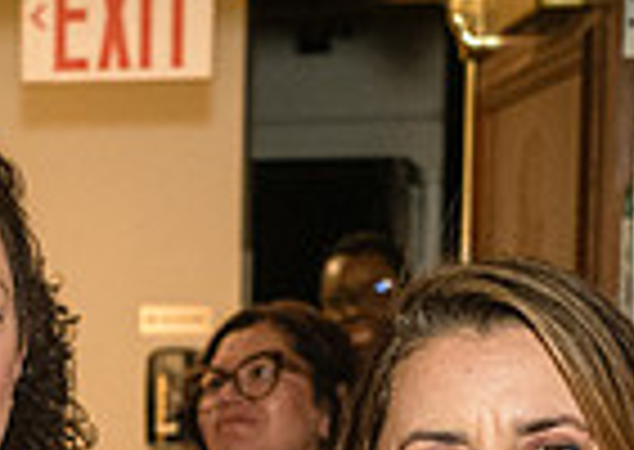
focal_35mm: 158
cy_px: 816
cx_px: -88
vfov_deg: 8.7
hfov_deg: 12.5
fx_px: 2838
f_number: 4
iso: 5000
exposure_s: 1/200
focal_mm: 35
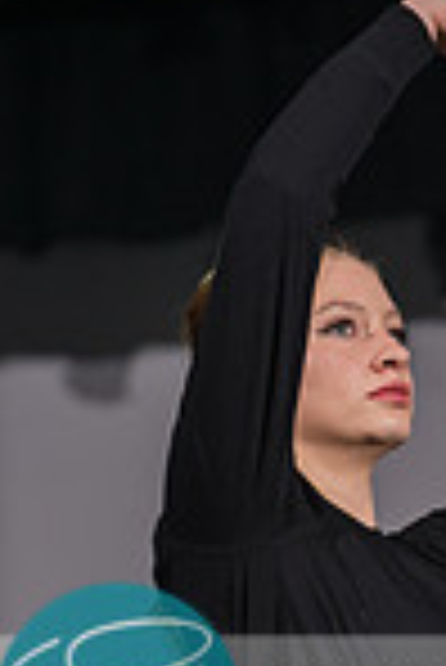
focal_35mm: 213
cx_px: 405
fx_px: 3949
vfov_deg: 9.5
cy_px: 909
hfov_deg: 6.5
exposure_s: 1/500
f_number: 3.2
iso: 400
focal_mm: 70
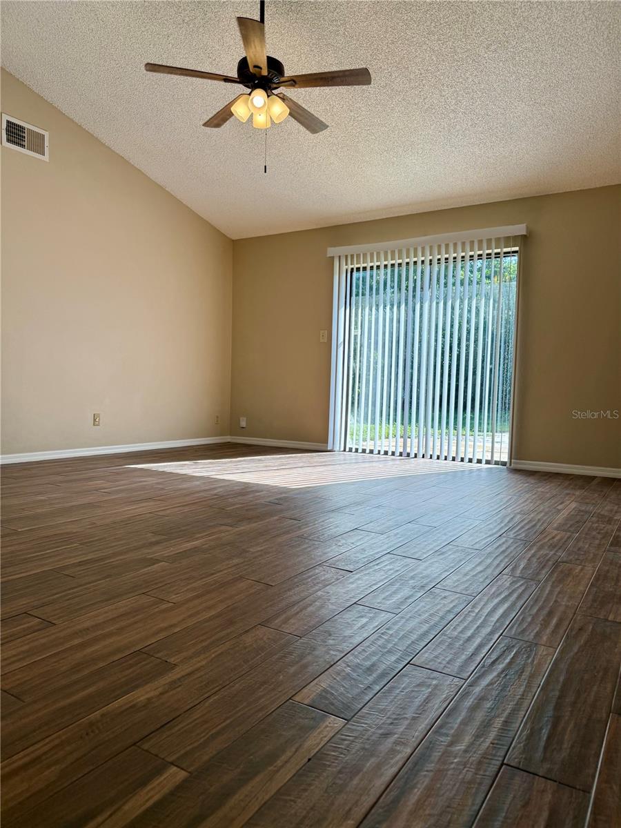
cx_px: 310
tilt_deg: -3.9
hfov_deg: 56.8
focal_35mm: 24
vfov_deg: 71.6
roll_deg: -2.1
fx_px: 574
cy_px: 414
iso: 100
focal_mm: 6.76
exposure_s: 1/708
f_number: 1.78
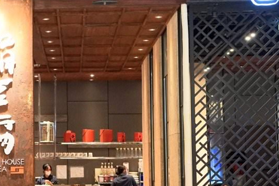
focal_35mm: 97
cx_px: 13
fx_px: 750
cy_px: 105
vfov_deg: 14.1
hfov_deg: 20.5
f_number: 4
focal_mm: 43.4
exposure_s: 1/160
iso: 4000
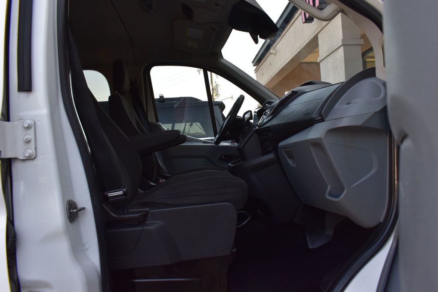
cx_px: 219
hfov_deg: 67.4
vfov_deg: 47.9
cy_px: 146
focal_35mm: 27
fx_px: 328
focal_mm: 18
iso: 400
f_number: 9
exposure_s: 1/160
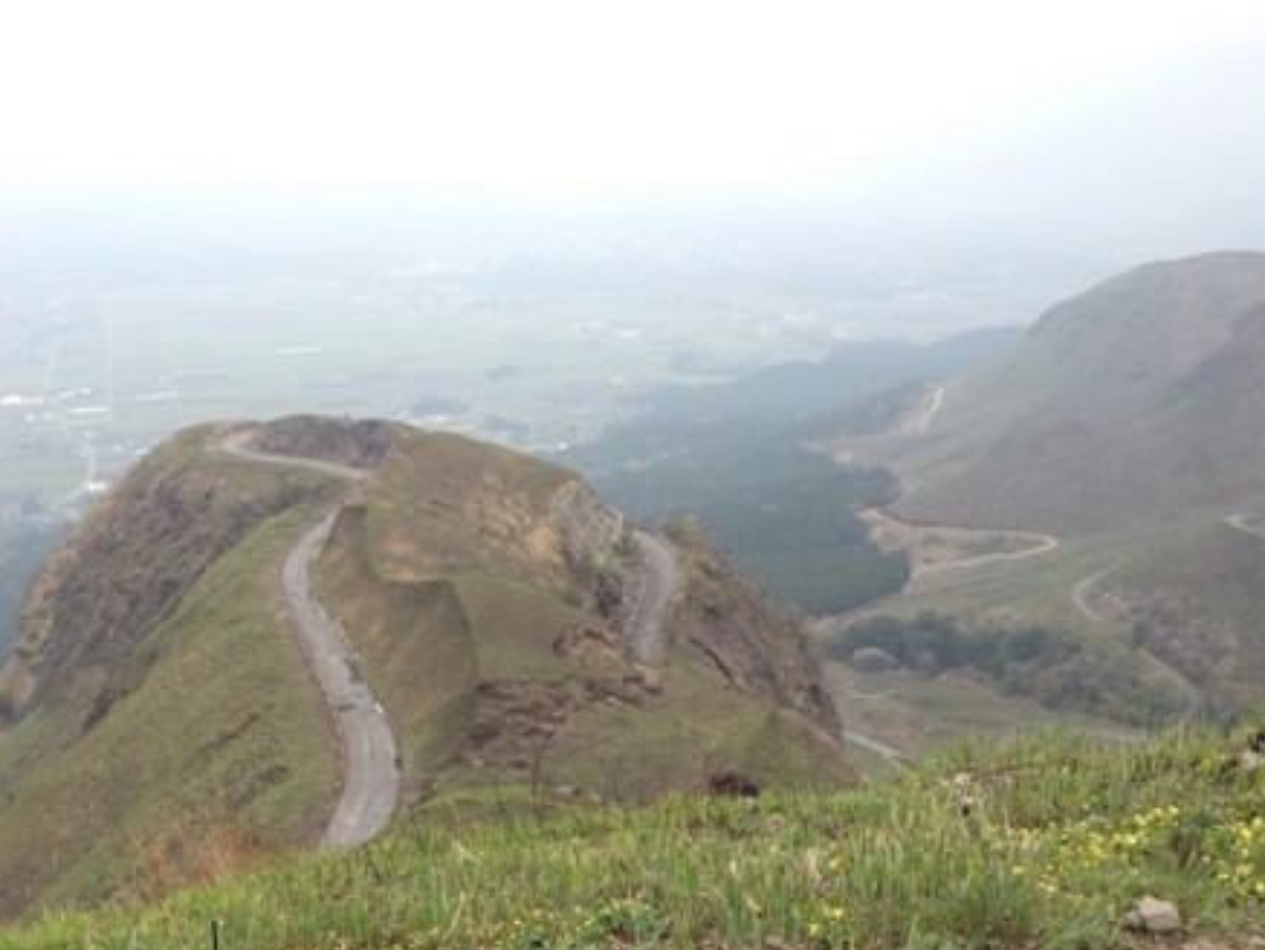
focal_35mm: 34
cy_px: 484
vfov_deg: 41.8
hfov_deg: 53.9
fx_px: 1243
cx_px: 648
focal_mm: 4.13
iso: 50
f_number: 2.4
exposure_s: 1/379
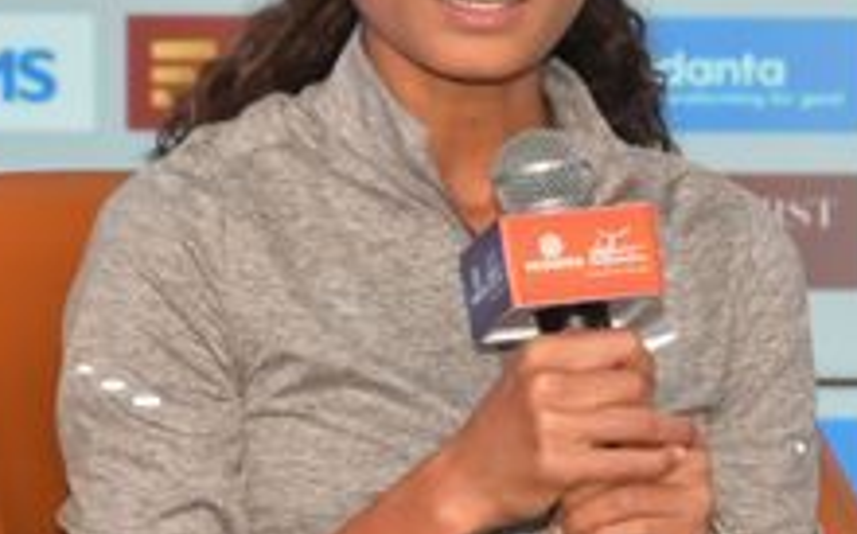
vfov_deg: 3.9
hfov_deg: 6.1
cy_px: 764
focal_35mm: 333
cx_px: 1749
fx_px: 7770
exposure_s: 1/200
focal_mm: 70
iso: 800
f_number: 6.3
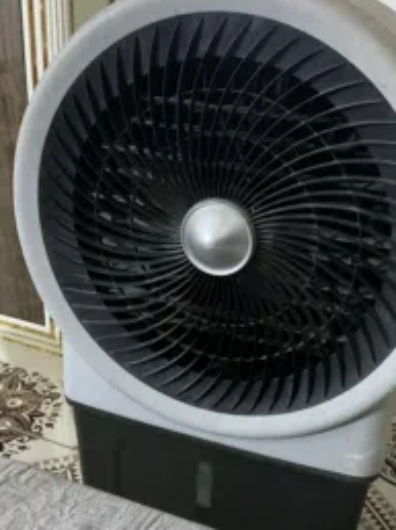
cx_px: 220
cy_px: 310
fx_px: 688
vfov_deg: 42.0
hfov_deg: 32.1
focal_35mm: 45
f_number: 1.8
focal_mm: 3
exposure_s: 1/26
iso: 640
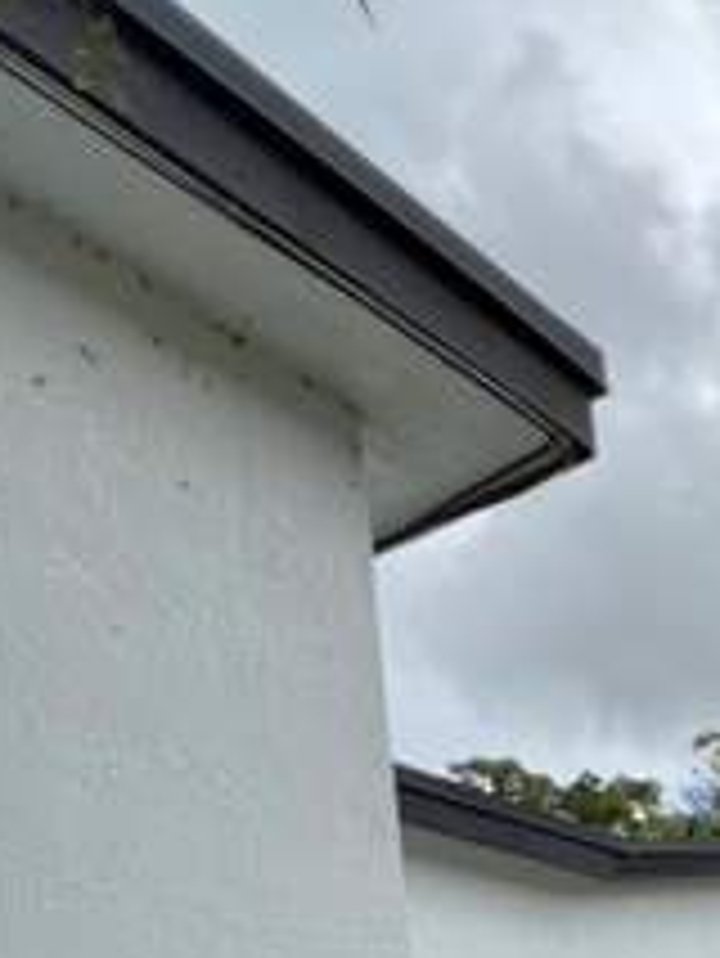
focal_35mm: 39
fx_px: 1080
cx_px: 1053
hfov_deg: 27.1
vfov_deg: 31.5
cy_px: 1345
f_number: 1.8
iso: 32
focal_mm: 1.57
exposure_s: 1/1004
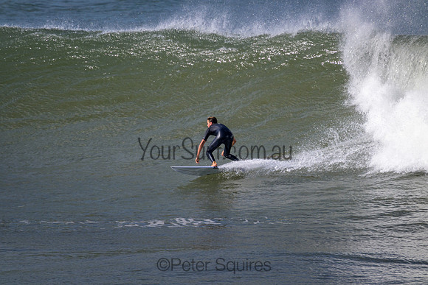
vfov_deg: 1.7
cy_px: 142
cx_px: 214
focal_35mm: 800
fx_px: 9513
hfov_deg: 2.6
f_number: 11
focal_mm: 800
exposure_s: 1/2000
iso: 560
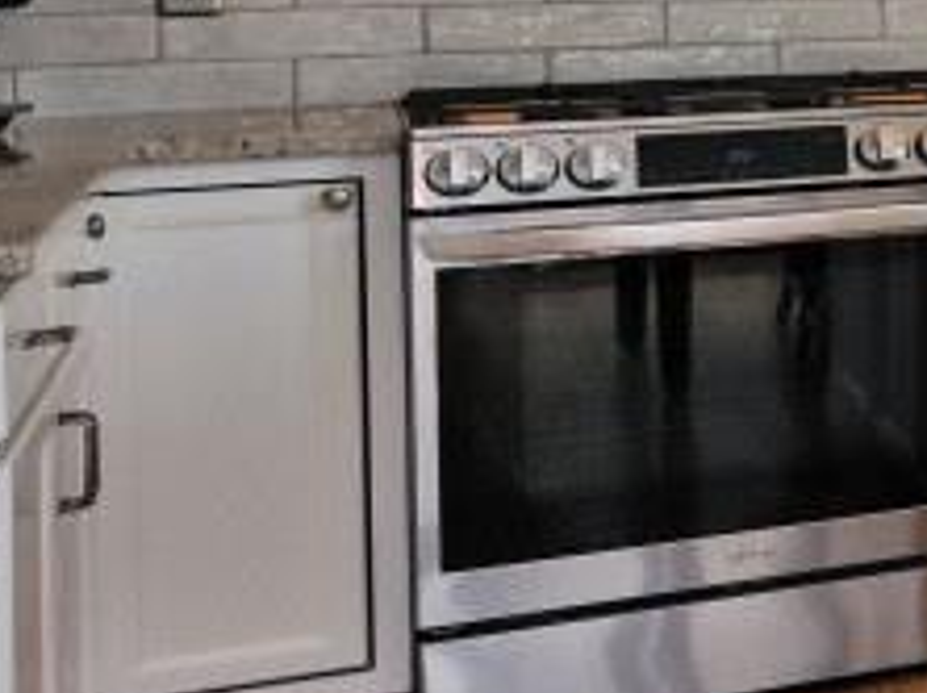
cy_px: -92
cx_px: 2773
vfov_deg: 15.7
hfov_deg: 11.5
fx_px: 2434
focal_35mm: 91
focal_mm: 14
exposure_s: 1/100
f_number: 5
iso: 200
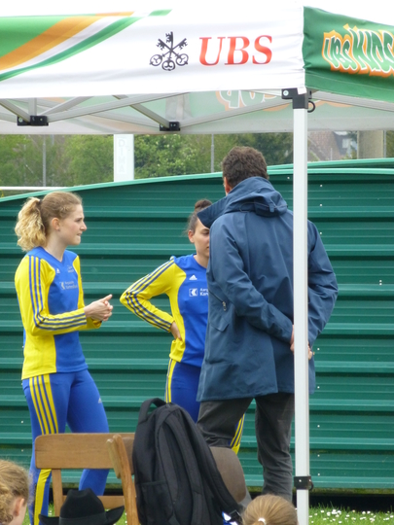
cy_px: 262
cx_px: 197
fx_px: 4735
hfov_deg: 4.8
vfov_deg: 6.4
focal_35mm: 312
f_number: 5.9
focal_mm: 55.7
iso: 400
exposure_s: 1/320
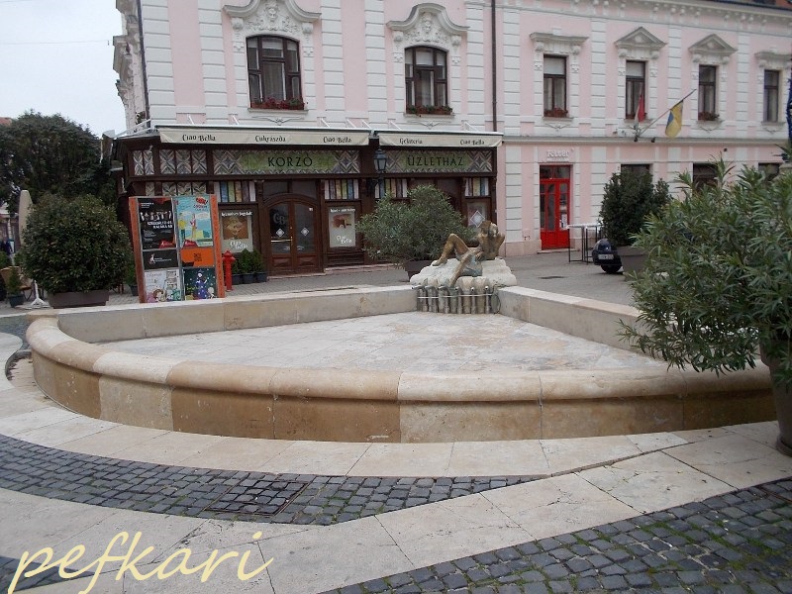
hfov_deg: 61.7
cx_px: 396
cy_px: 297
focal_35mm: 29
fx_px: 664
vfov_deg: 48.2
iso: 100
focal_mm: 4.1
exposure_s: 1/250
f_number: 3.3
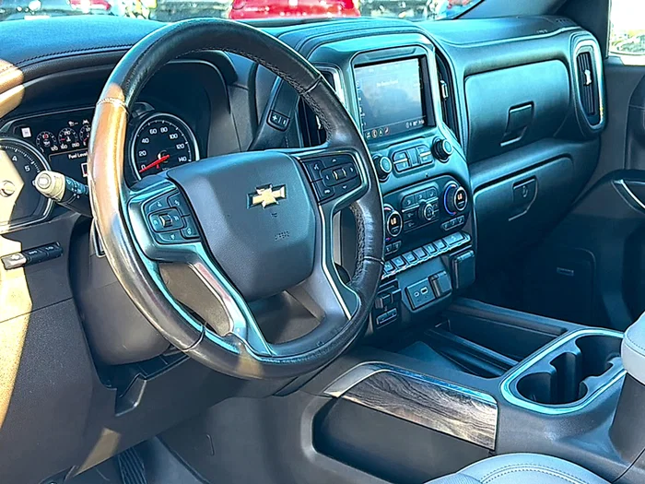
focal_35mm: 39
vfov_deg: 36.8
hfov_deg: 47.9
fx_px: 727
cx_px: 322
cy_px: 242
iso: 80
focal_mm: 6.76
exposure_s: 1/169
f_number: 1.78
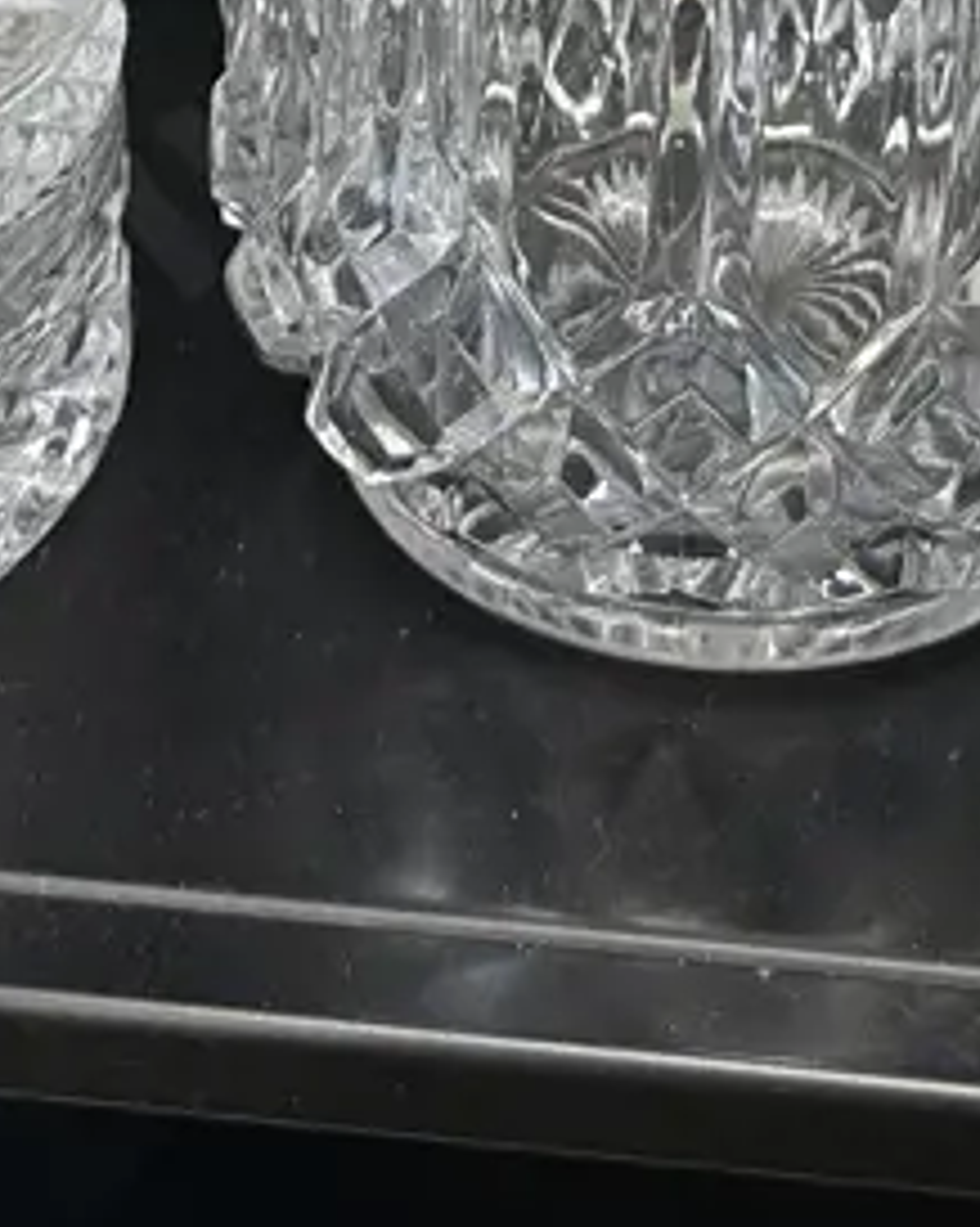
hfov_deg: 17.3
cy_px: -238
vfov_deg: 20.4
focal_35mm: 88
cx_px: 769
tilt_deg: -26.3
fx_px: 3194
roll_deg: -2.7
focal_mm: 6.86
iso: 200
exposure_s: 1/50
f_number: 1.78
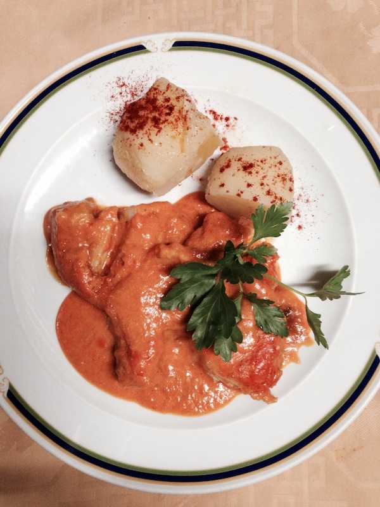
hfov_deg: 42.9
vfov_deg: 55.4
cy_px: 254
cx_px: 190
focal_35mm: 33
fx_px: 483
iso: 250
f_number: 2.4
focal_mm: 4.12
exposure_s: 1/20
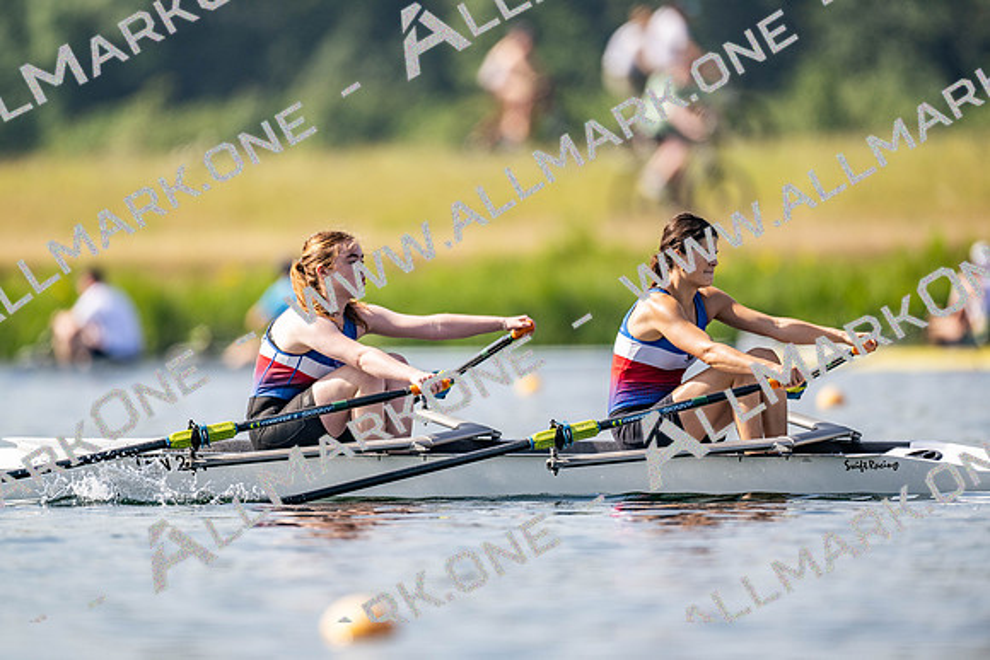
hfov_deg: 3.4
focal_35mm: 600
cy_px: 330
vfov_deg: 2.3
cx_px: 495
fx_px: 16503
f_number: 4
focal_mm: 600
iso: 180
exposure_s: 1/2500
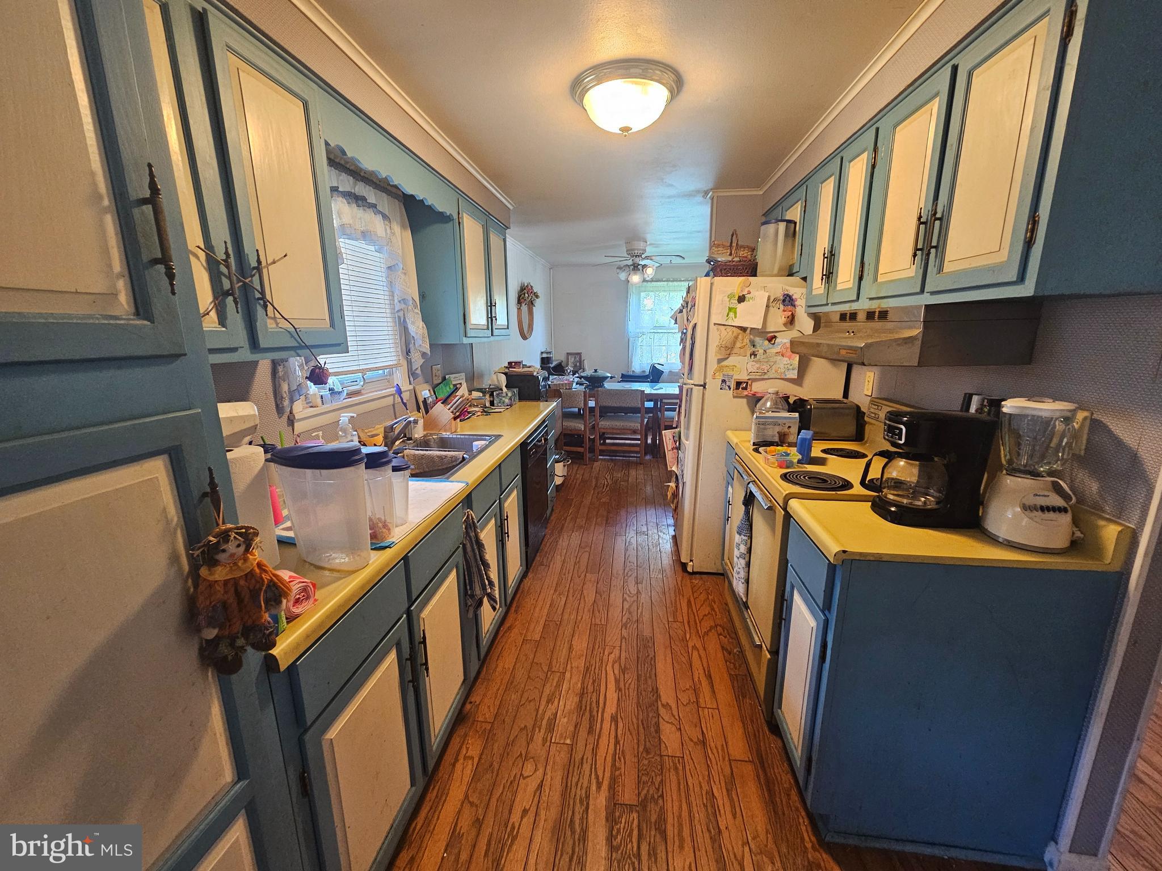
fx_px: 436
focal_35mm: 13
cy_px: 436
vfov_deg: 89.9
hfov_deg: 106.2
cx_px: 581
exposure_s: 1/40
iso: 320
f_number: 2.2
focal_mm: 2.2
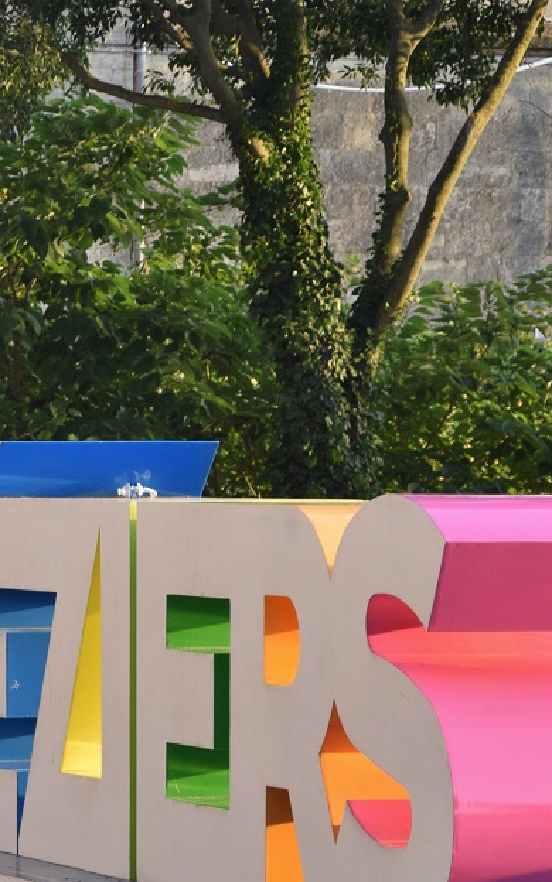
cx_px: 191
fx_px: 5488
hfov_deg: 5.8
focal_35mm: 228
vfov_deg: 9.2
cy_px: 632
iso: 400
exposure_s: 1/160
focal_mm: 62
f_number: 6.3
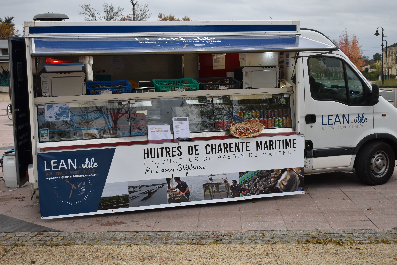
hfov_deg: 38.9
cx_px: 198
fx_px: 562
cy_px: 132
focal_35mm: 51
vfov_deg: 26.5
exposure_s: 1/80
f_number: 4.5
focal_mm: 34
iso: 100
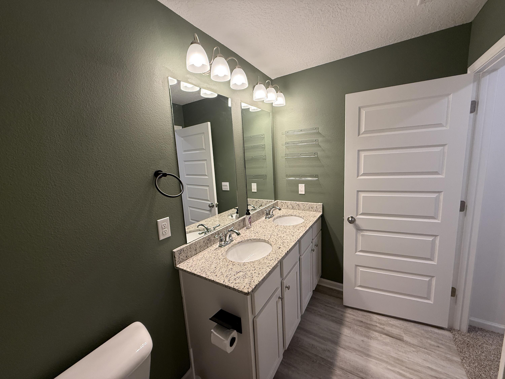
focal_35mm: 14
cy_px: 190
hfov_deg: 102.1
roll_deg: +2.6
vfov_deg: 85.7
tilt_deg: -8.2
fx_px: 204
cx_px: 252
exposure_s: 1/120
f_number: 2.2
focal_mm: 2.22
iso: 200
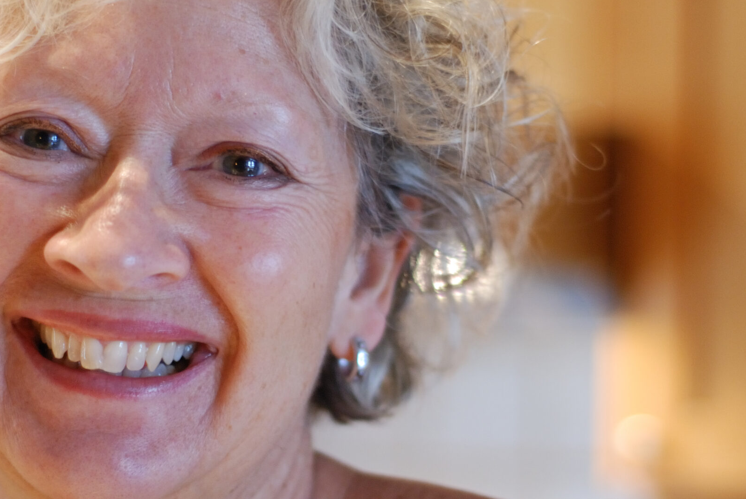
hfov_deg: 17.0
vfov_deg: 11.5
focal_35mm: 120
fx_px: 2490
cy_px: 286
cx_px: 308
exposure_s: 1/30
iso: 500
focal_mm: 50
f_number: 1.8
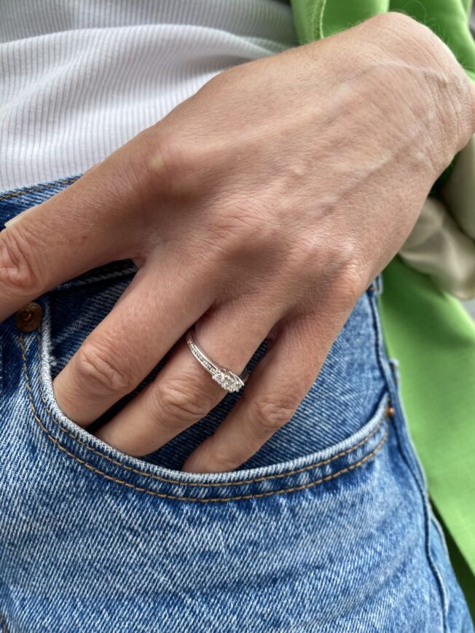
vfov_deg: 67.3
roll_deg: +4.1
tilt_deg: -0.4
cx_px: 238
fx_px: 476
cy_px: 316
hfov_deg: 53.1
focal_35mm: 26
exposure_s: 1/515
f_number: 1.8
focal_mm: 4.25
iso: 32
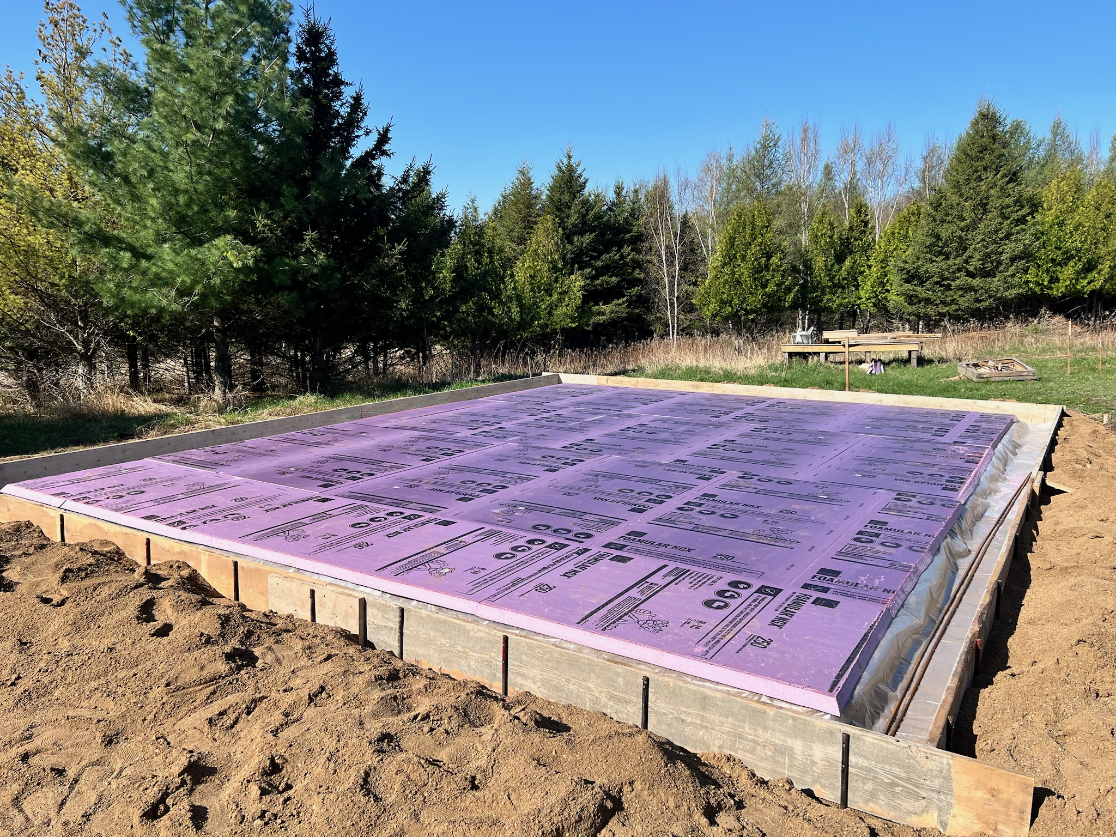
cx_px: 558
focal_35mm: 26
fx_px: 838
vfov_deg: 53.1
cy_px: 418
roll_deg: +0.5
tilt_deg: -8.9
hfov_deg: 67.3
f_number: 1.5
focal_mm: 5.7
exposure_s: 1/3831
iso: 50
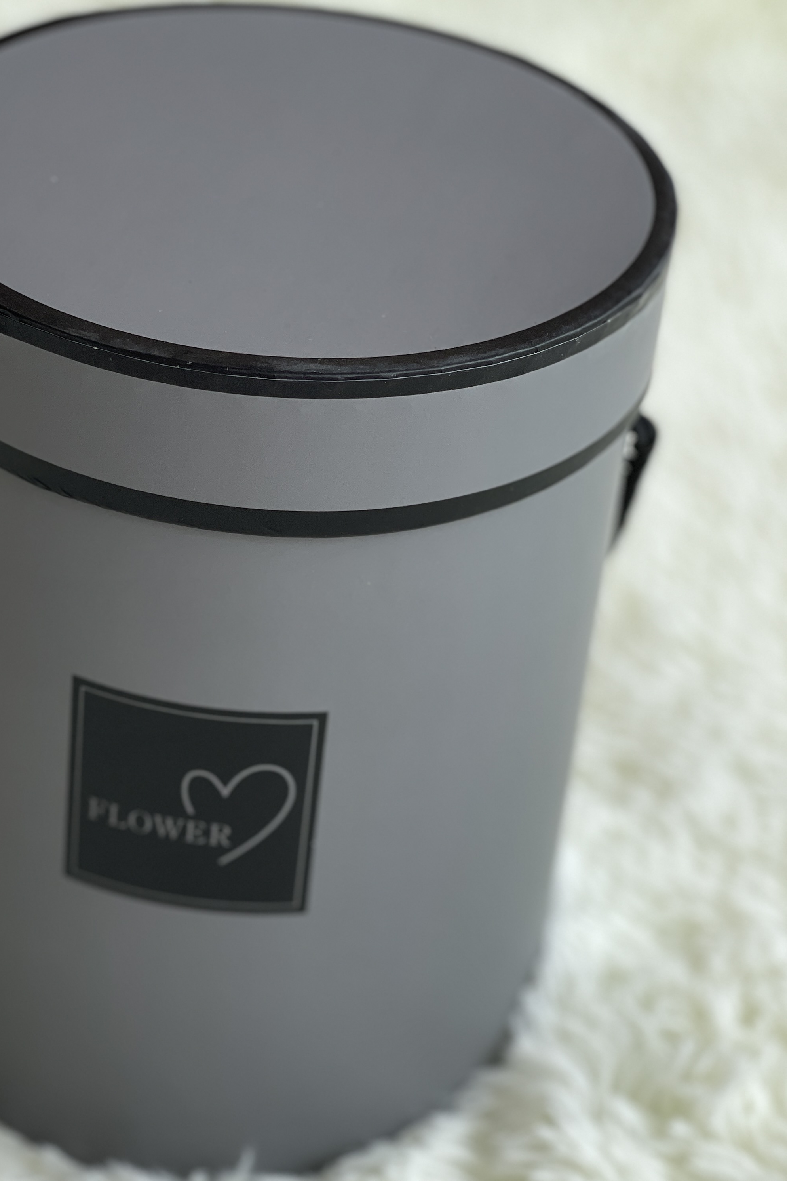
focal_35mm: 90
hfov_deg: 15.1
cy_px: 667
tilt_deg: -36.2
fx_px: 2951
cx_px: 210
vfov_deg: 22.6
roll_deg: -2.2
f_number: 2.2
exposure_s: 1/737
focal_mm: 7.5
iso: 32
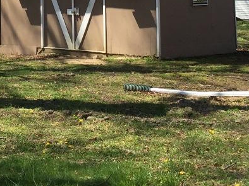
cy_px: -110
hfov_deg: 18.0
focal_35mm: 106
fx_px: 762
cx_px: -16
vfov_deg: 13.0
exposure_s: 1/942
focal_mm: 4.15
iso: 32
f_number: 2.2
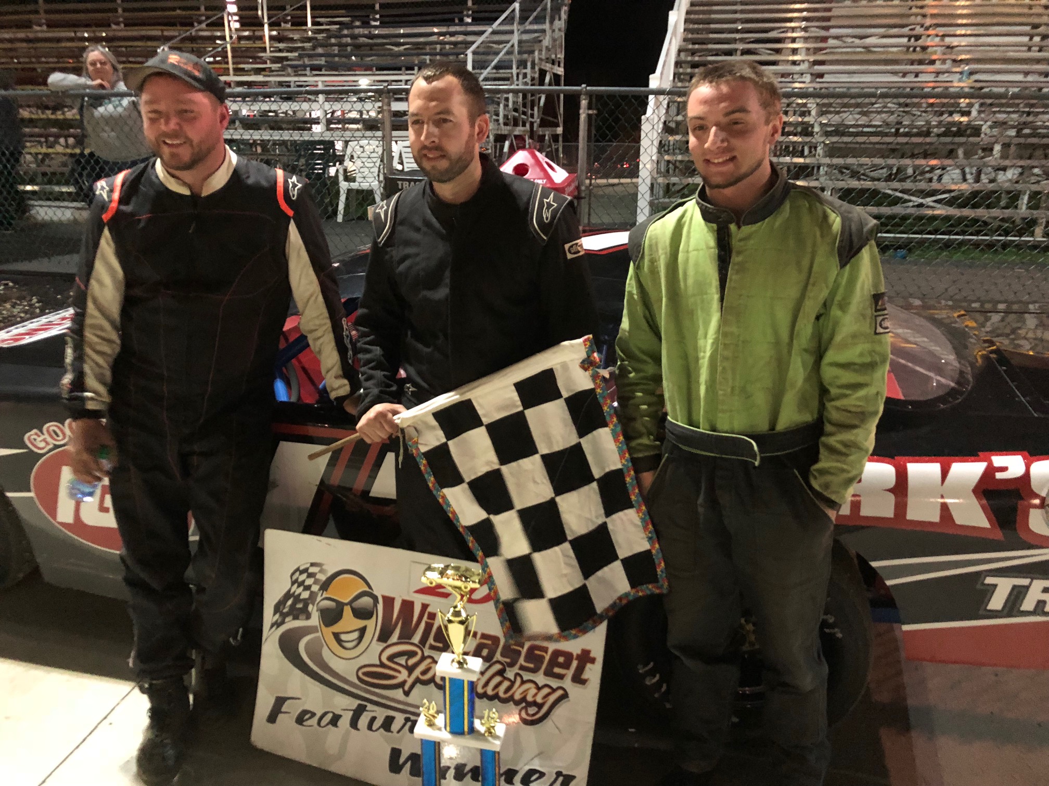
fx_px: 879
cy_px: 393
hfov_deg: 61.7
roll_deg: -0.7
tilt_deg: -12.7
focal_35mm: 29
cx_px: 524
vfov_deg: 48.2
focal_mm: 3.99
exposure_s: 1/17
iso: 640
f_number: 1.8
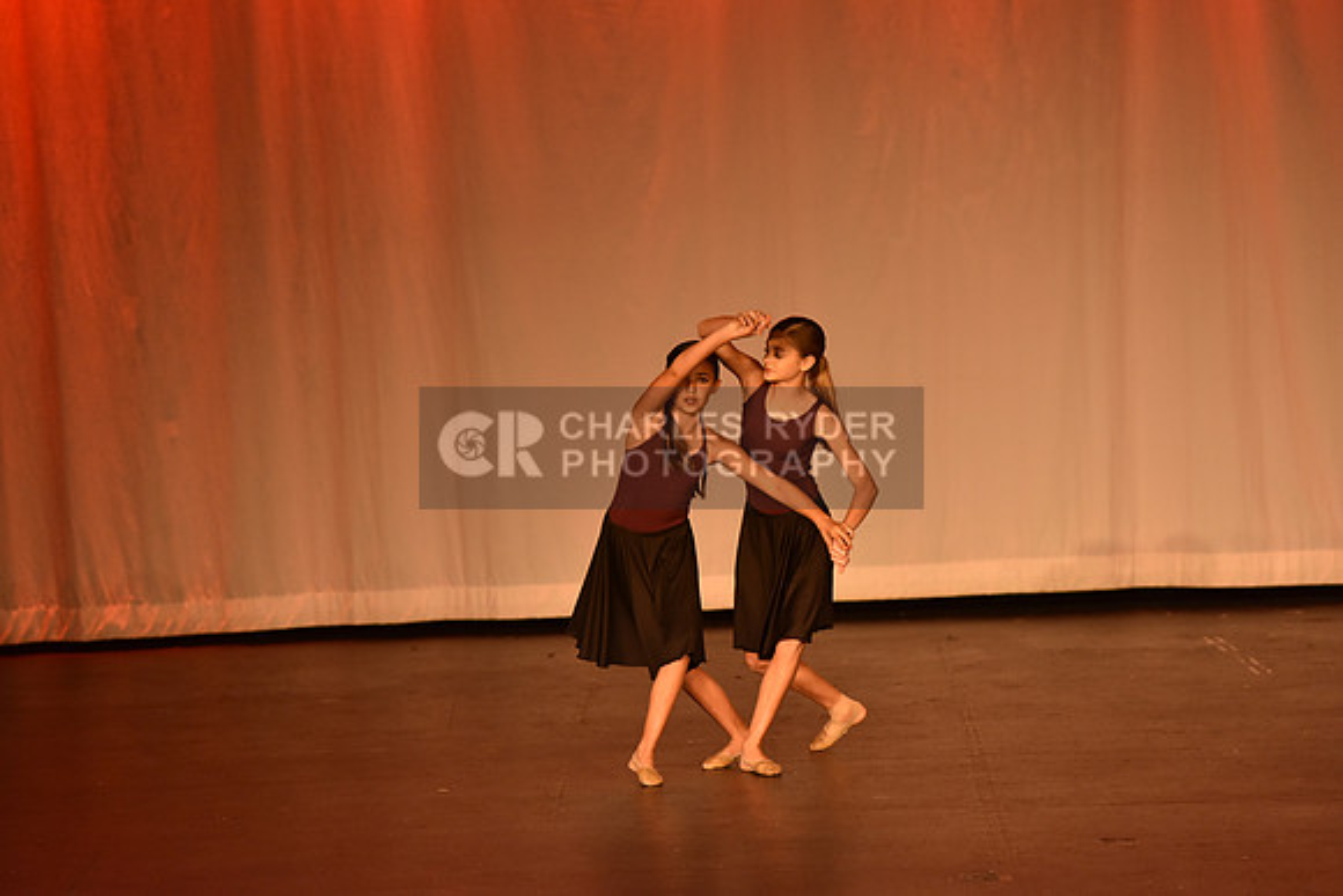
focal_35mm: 185
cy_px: 448
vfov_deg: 7.4
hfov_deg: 11.1
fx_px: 6903
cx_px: 672
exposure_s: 1/250
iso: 2000
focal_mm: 185
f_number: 4
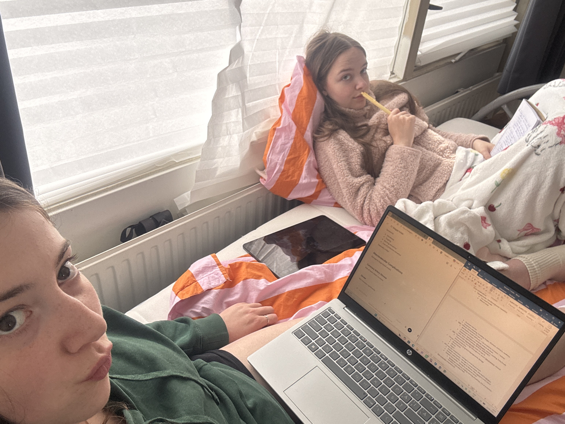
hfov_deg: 60.0
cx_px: 282
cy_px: 212
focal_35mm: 30
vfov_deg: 46.8
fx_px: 490
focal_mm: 2.69
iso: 80
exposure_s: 1/68
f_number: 1.9
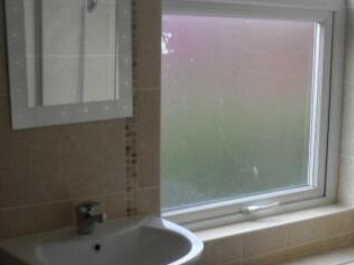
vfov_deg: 22.4
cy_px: 195
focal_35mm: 65
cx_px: 272
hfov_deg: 29.3
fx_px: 664
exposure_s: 1/90
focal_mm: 6.3
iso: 100
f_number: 3.2
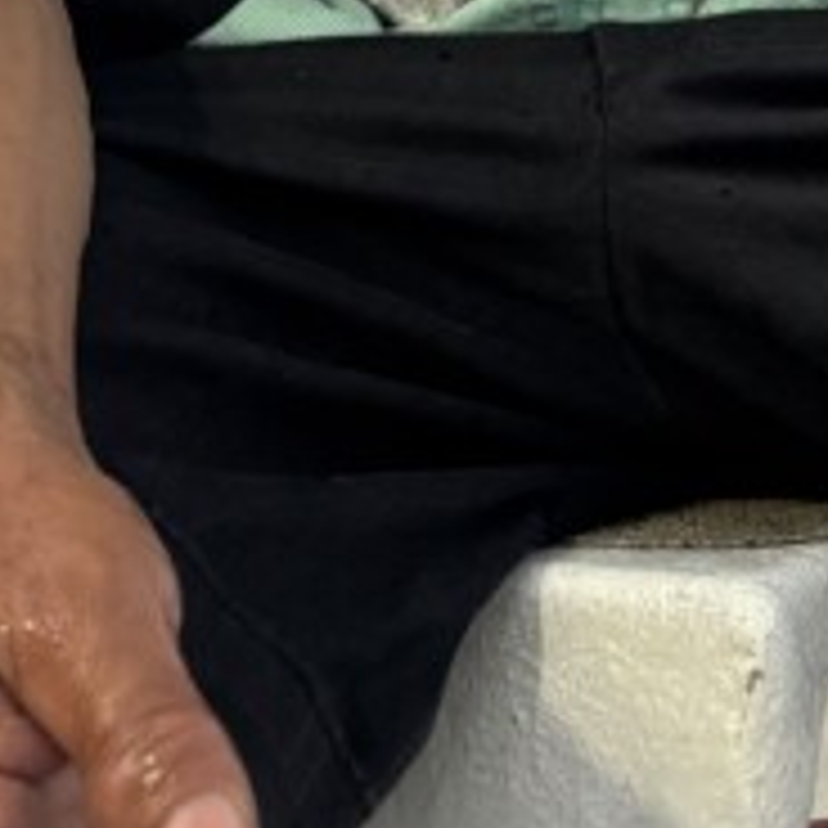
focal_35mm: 115
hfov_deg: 14.3
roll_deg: -2.1
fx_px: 3112
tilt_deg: +18.5
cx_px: 1179
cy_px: -904
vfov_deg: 12.9
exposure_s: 1/121
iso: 160
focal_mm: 6.76
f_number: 1.78
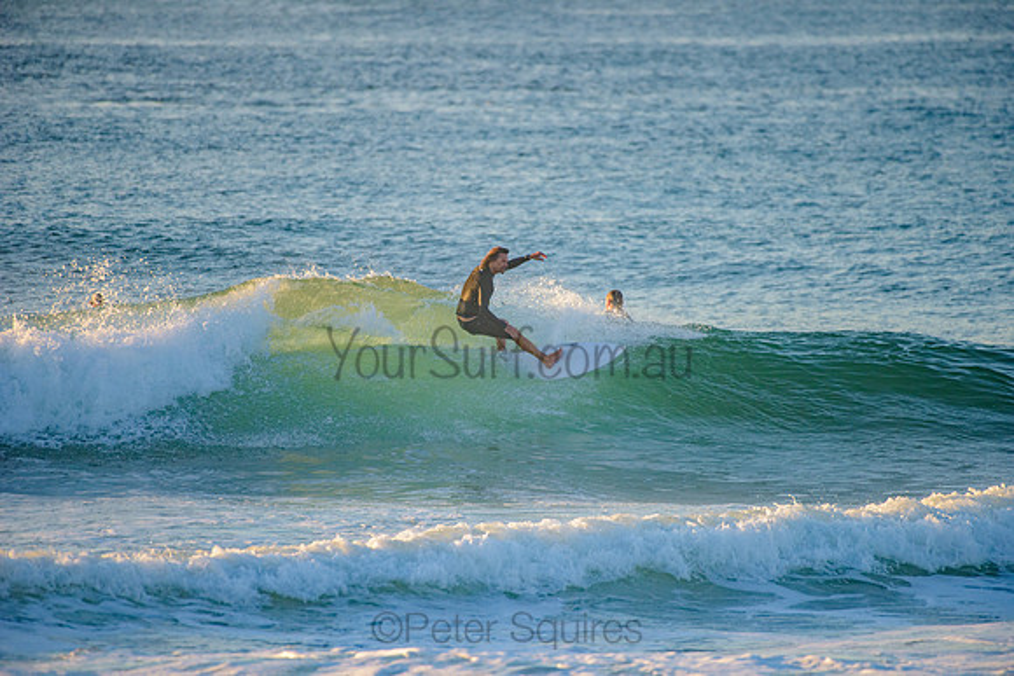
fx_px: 14086
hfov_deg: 4.1
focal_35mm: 500
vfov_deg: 2.8
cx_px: 507
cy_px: 338
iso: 500
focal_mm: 500
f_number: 5.6
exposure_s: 1/1250
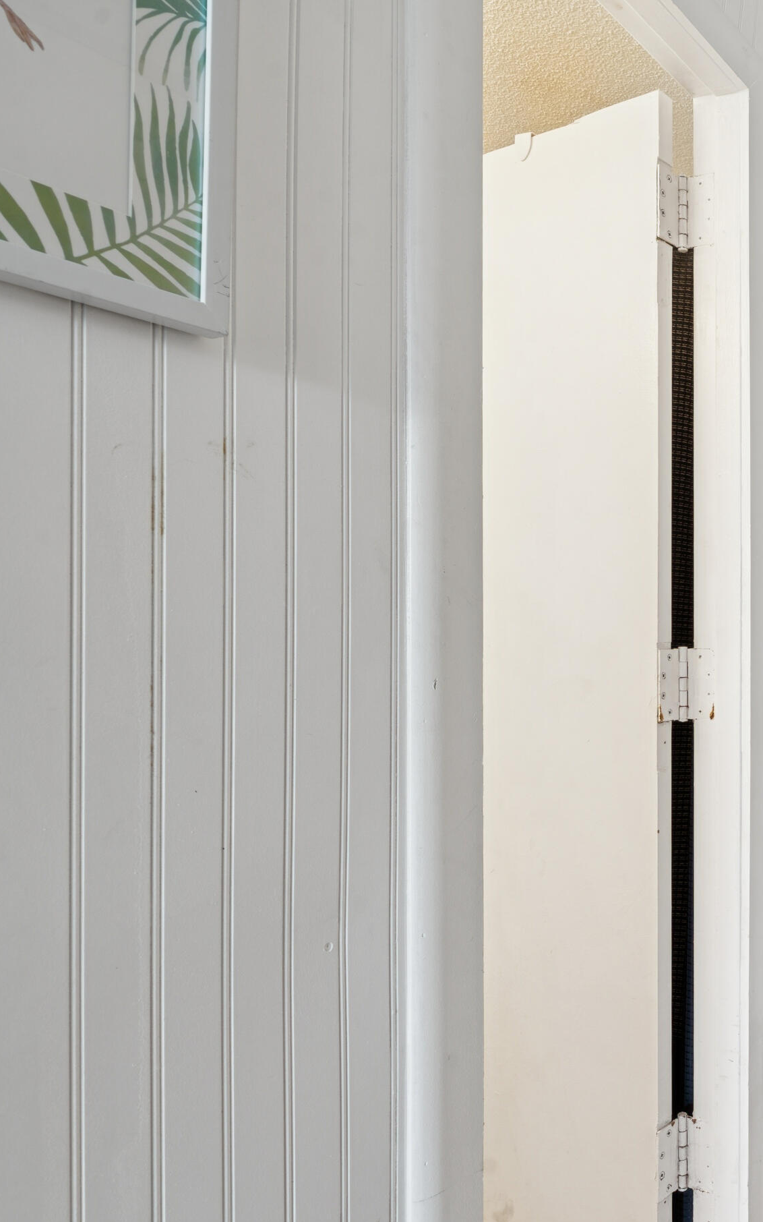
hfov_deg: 38.8
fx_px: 899
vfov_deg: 68.4
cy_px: 642
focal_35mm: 27
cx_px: 820
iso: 100
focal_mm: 16
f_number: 10
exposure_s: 1/2.5
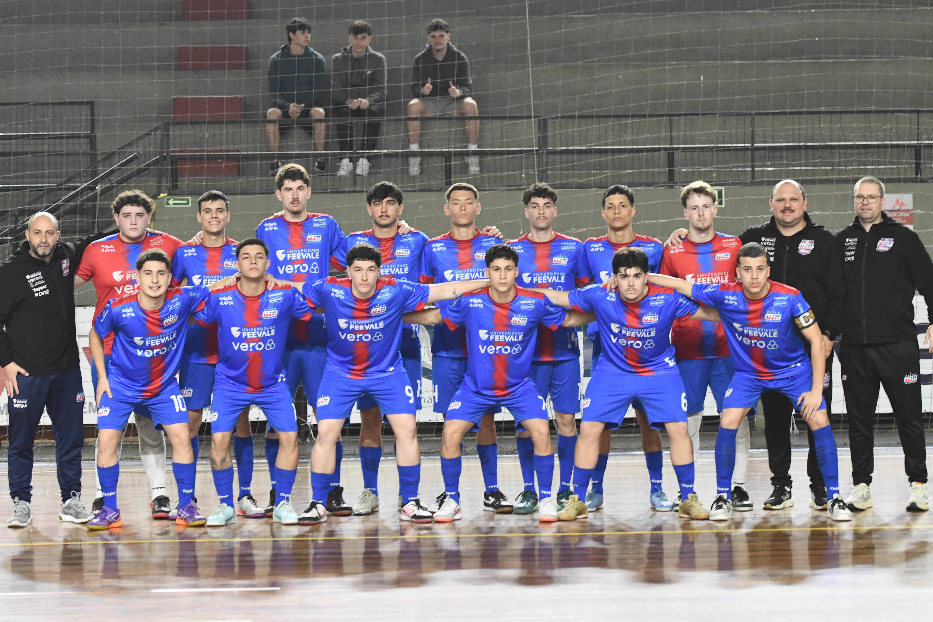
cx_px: 466
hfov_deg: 19.5
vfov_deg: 13.0
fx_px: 2721
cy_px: 311
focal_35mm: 105
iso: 3200
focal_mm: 70
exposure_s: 1/400
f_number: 3.2
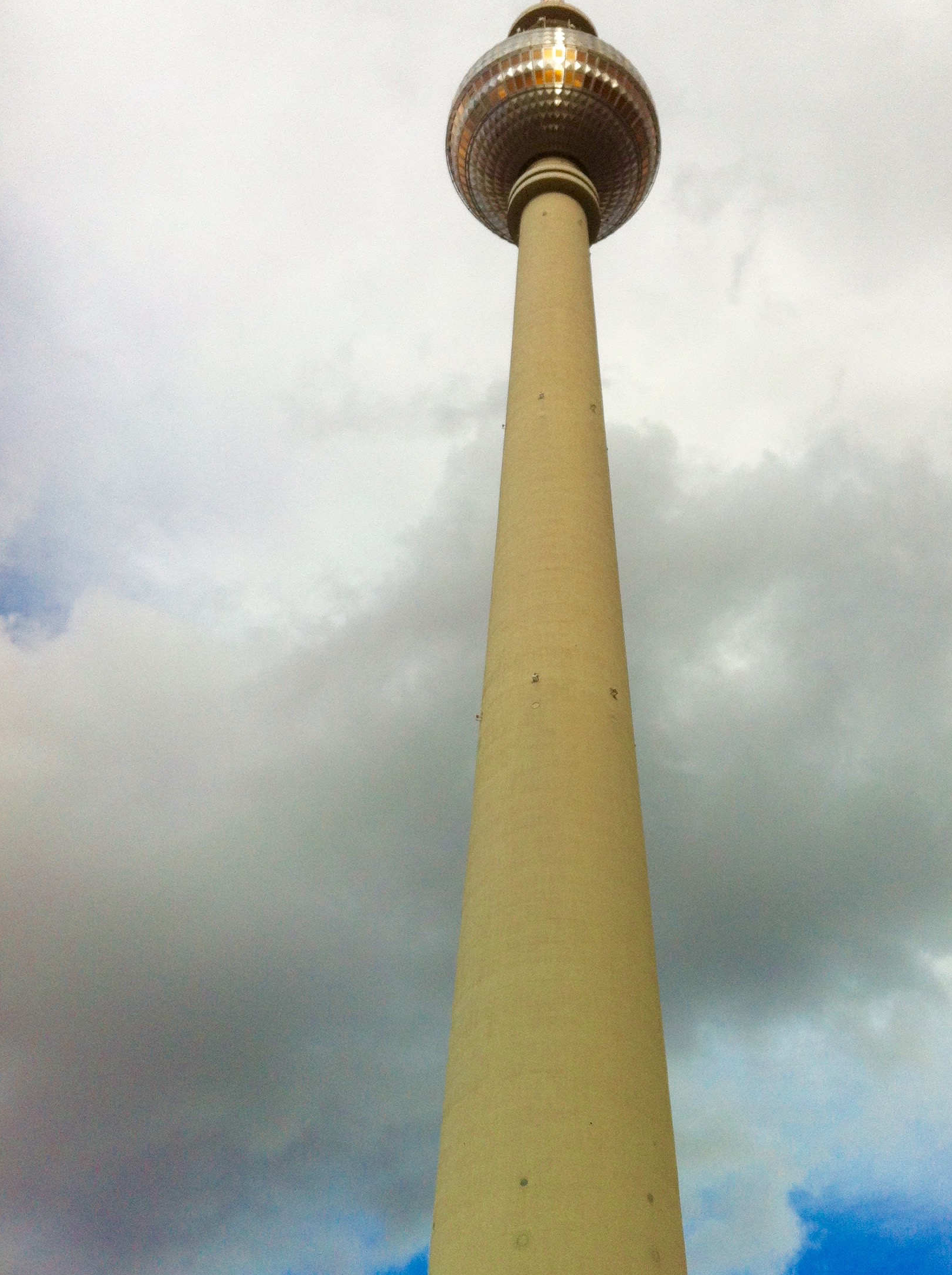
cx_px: 570
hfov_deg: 34.2
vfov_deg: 44.8
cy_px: 594
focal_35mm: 42
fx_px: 1544
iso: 80
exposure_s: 1/1676
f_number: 2.8
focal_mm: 3.85
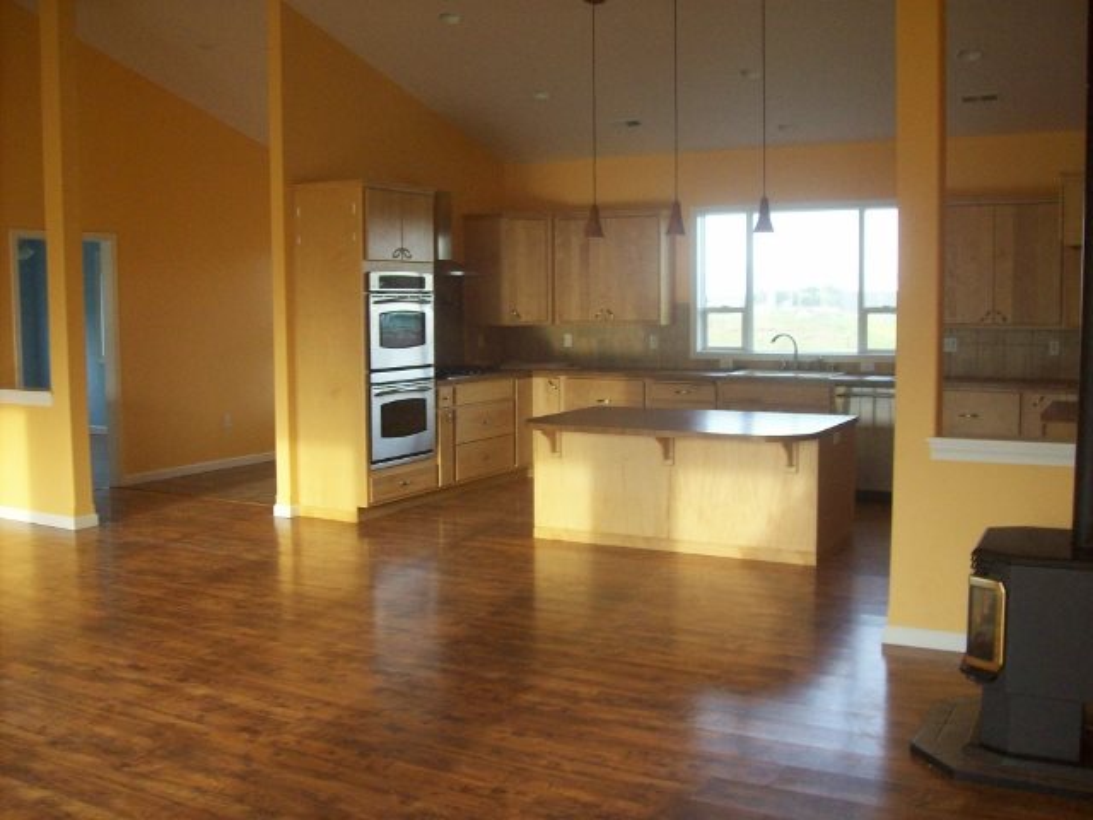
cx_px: 546
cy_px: 410
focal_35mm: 36
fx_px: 1137
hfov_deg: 51.4
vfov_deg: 39.7
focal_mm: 6
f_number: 2.7
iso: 200
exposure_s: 1/87.8
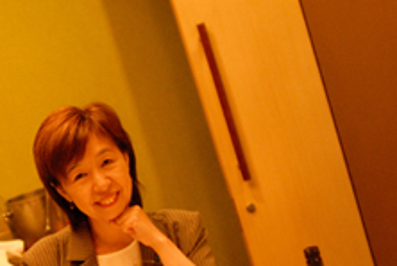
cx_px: 77
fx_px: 1337
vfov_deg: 11.4
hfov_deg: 16.8
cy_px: 162
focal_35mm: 121
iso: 800
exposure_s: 1/90
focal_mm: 28
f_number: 2
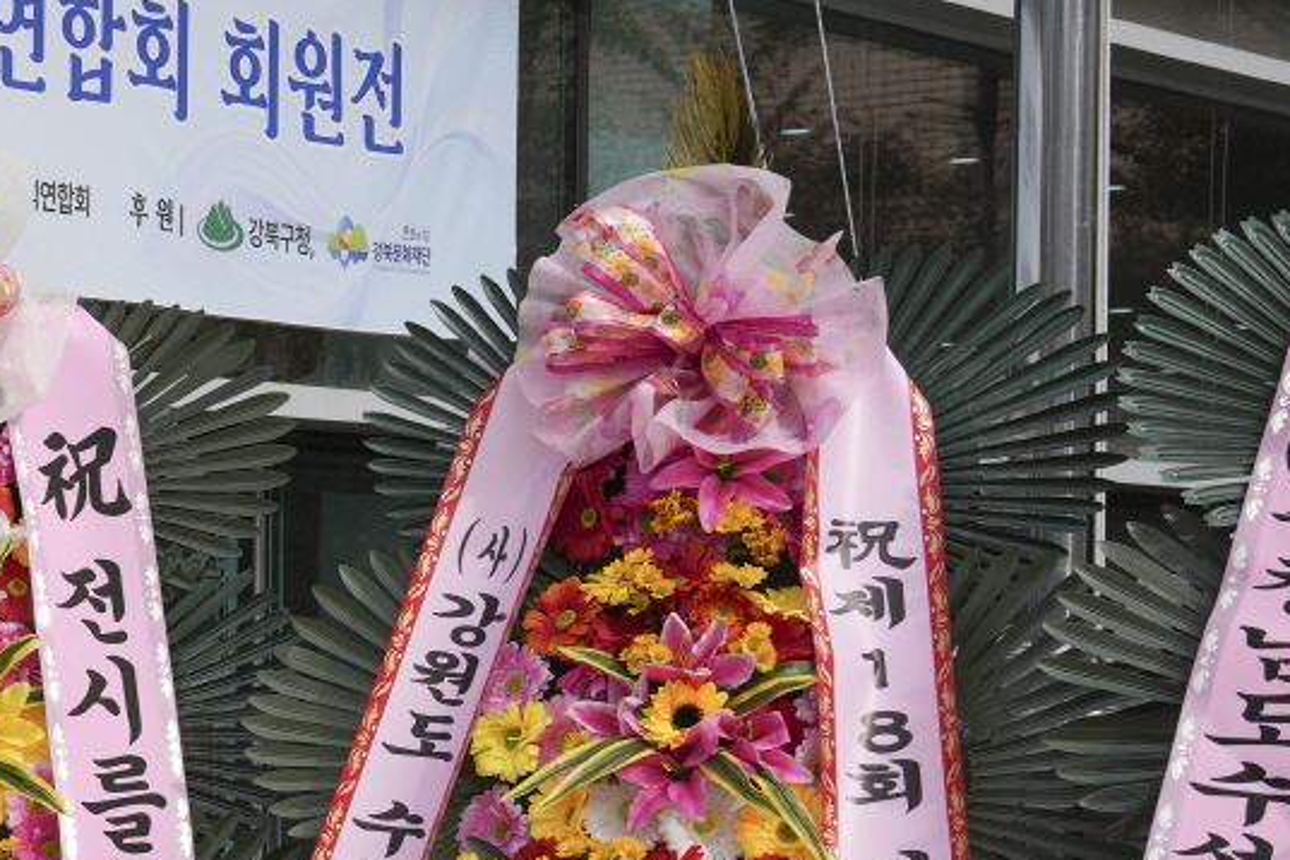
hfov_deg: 16.0
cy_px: 742
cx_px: -790
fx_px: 4085
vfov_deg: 12.0
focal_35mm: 114
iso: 100
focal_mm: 34
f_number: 5.6
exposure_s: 1/800
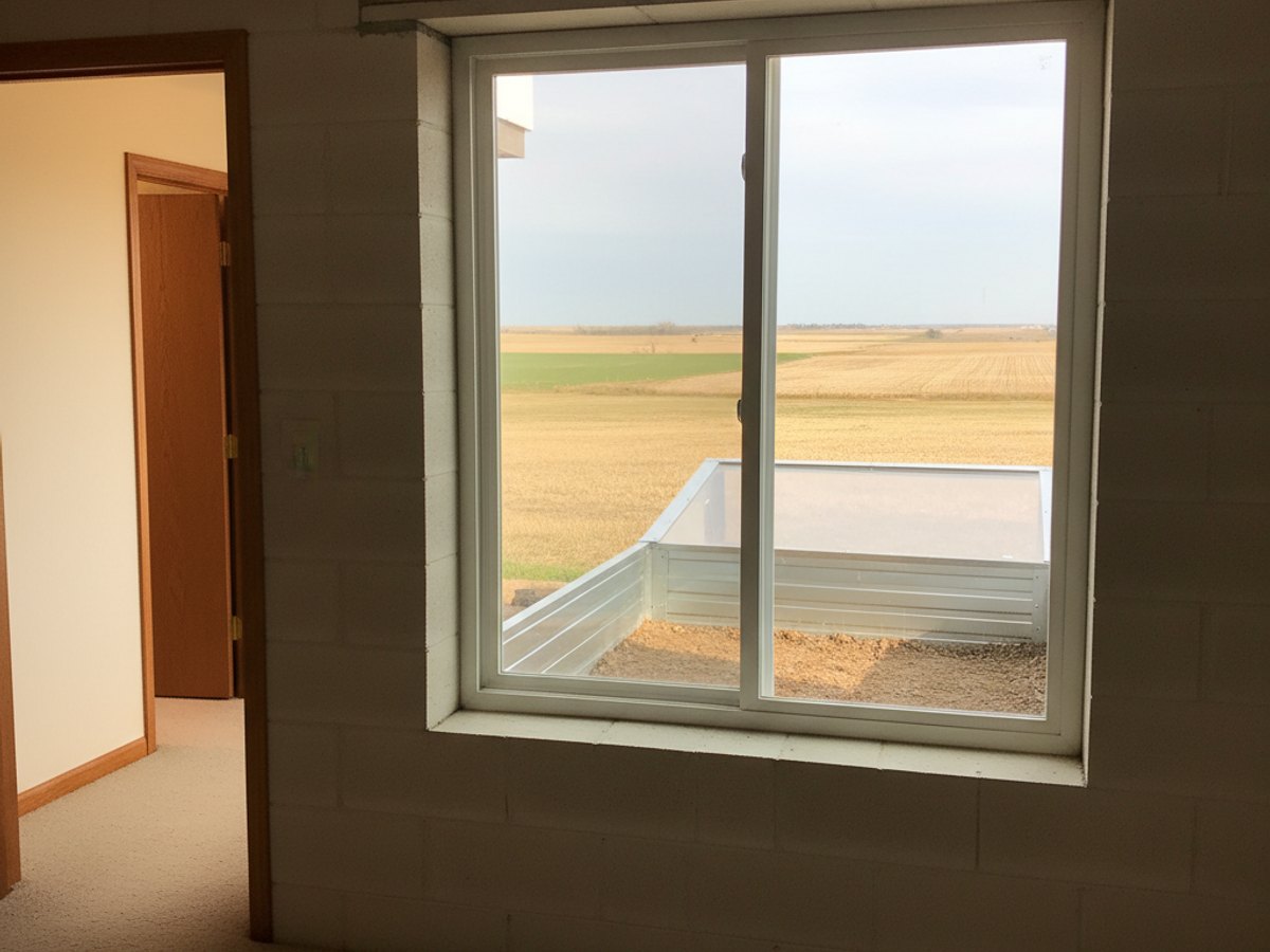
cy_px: 476
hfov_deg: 73.9
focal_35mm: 23
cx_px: 635
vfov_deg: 58.9
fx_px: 844
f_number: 1.8
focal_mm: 6.4
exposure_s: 1/962
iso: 416
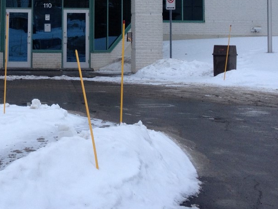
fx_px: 666
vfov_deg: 17.4
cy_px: -1
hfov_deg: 22.9
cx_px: 26
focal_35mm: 83
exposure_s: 1/149
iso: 50
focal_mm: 4.28
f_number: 2.4
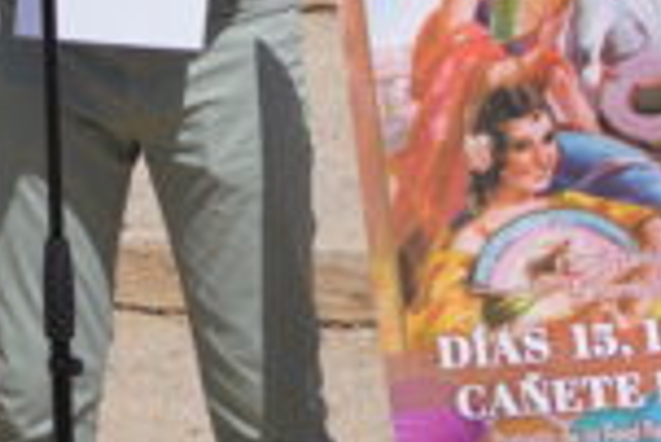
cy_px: -317
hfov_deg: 16.3
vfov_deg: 10.6
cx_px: -9
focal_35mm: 123
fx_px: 2261
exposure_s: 1/2000
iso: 100
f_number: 4.5
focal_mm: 31
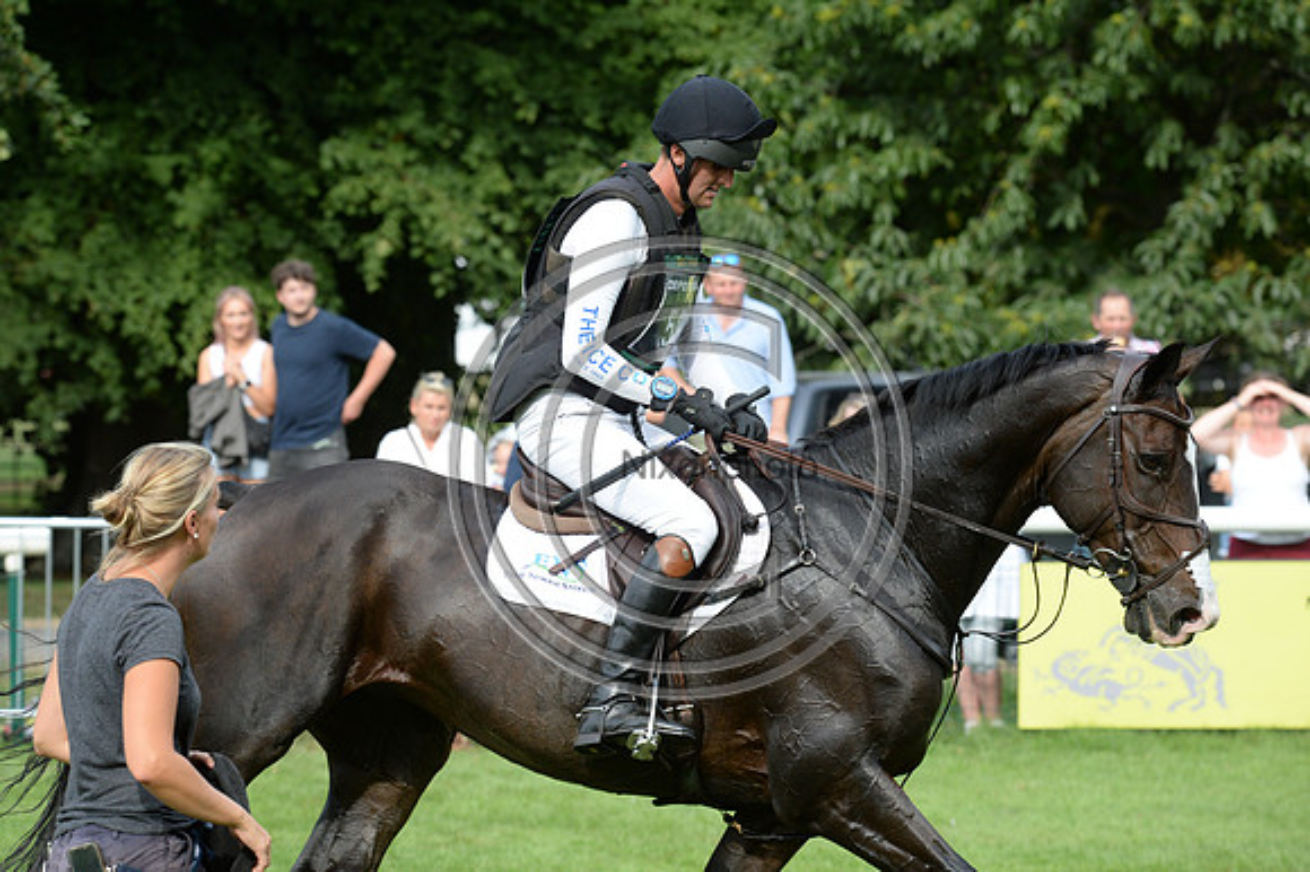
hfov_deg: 8.6
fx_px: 8728
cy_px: 436
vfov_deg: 5.7
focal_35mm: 240
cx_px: 655
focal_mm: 240
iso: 1250
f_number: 8
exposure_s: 1/1000
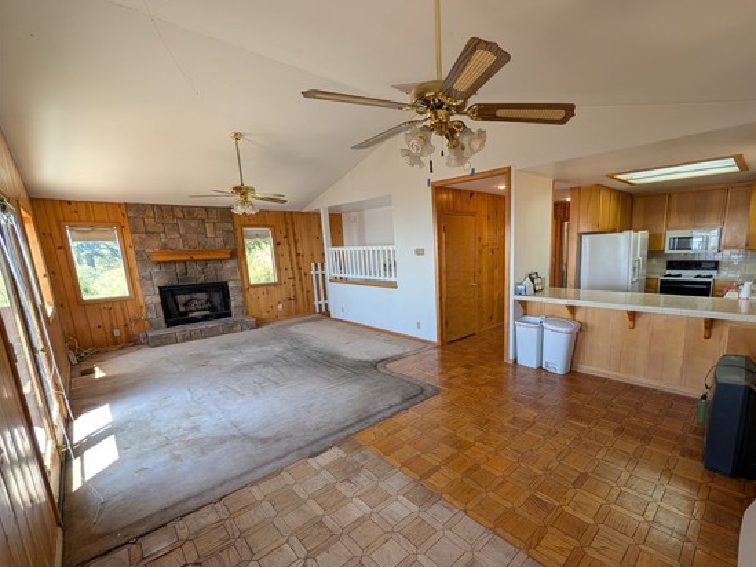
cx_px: 438
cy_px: 312
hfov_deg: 101.2
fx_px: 306
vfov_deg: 85.4
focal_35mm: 14
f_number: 1.7
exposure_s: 1/139
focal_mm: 2.02
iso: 43
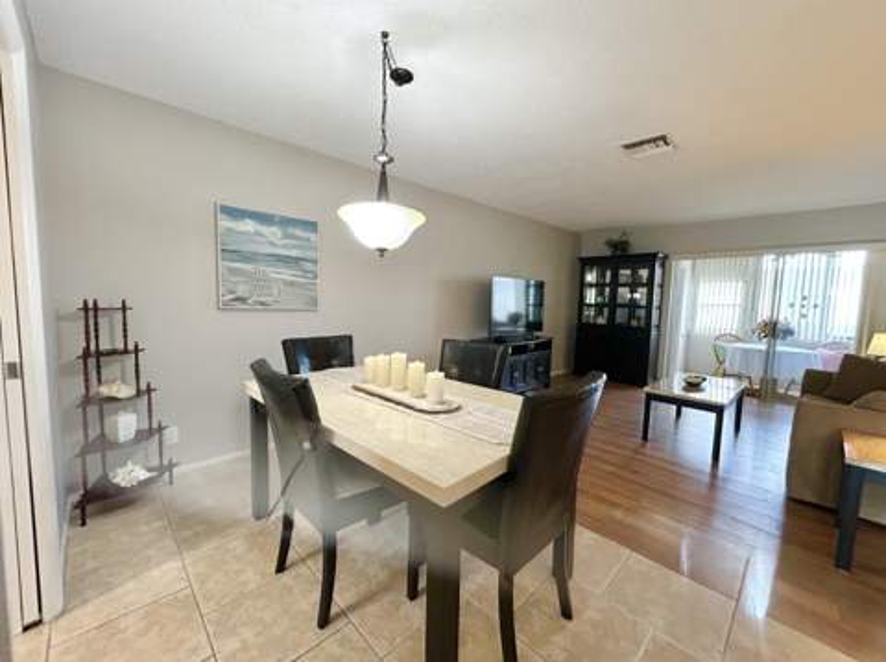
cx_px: 443
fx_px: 358
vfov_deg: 85.6
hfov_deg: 102.1
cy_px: 331
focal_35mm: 14
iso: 500
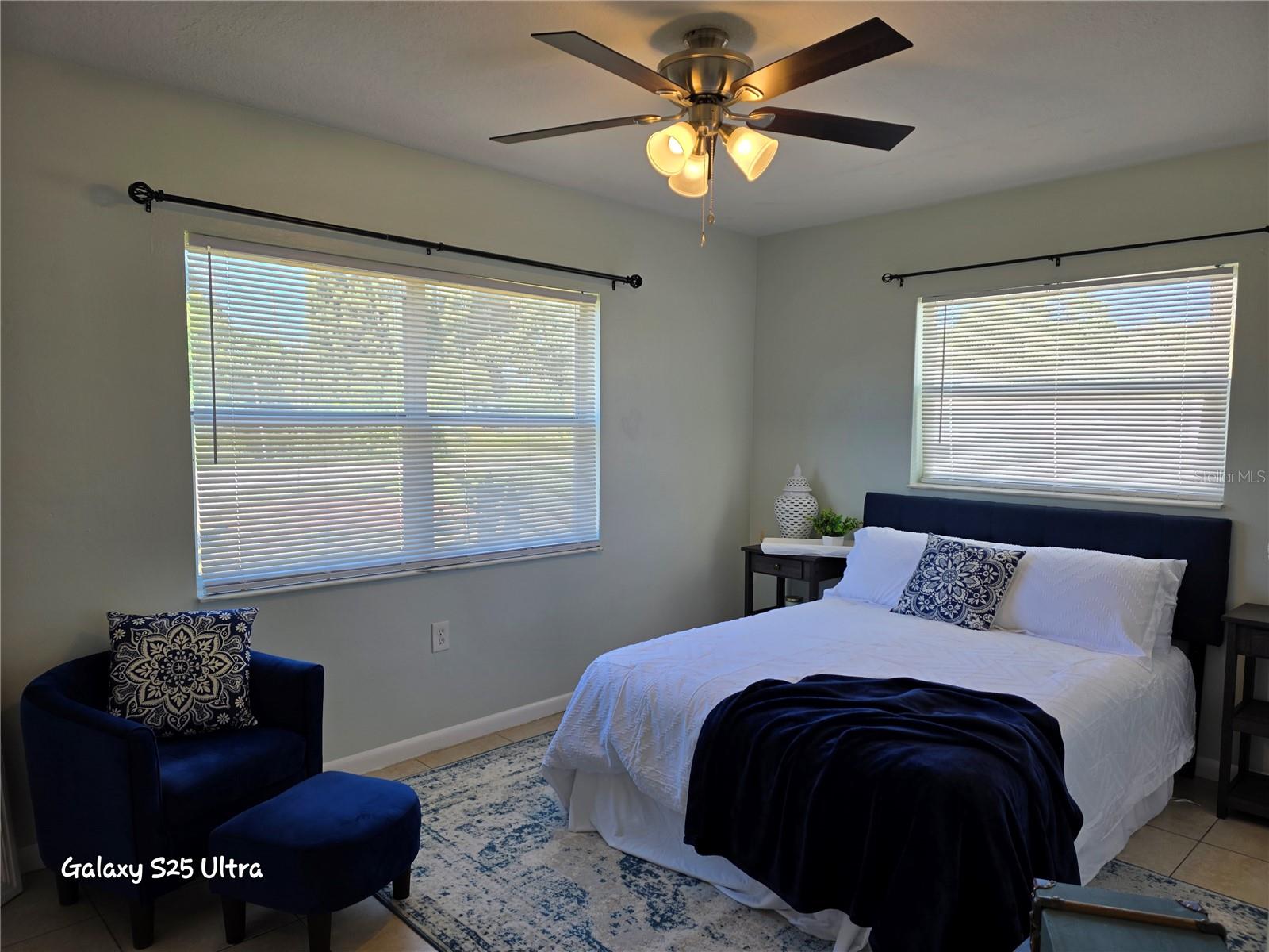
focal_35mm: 23
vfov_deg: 58.9
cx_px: 634
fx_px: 843
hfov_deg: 73.9
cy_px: 476
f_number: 1.7
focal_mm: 6.3
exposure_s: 1/120
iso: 32
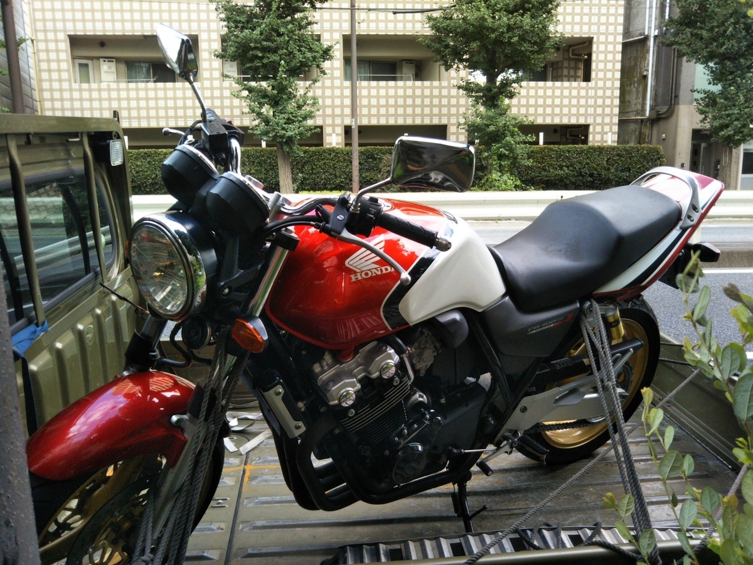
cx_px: 376
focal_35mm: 30
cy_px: 282
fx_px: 653
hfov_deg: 60.0
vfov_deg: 46.8
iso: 55
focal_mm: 4
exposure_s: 1/164
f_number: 2.2
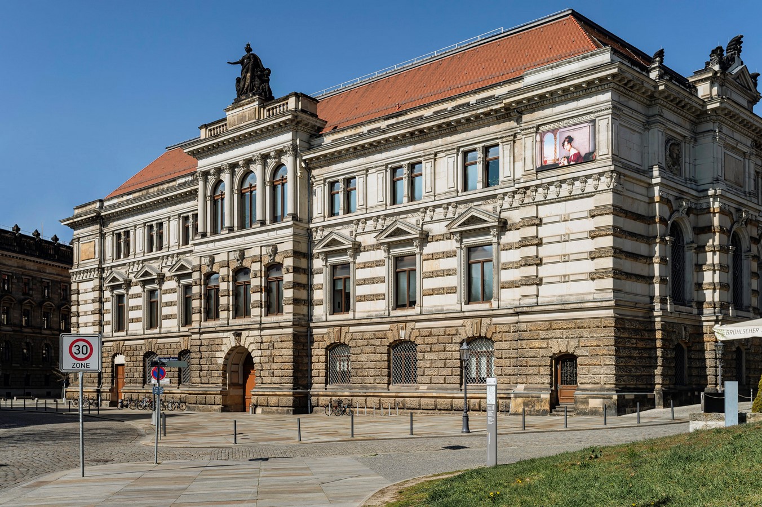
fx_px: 740
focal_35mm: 35
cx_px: 381
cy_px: 254
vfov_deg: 37.8
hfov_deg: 54.5
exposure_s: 1/800
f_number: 8
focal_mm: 35
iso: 125
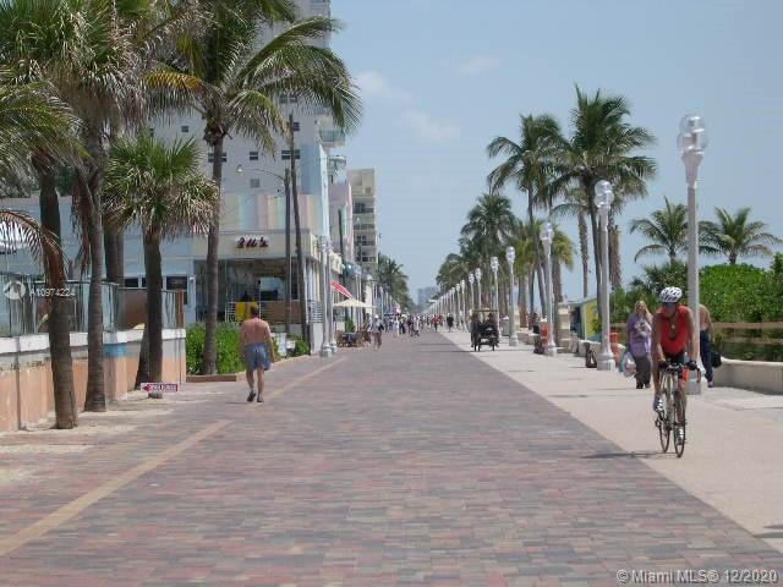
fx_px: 2579
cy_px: 294
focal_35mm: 114
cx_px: 392
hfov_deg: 17.3
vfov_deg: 13.0
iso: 100
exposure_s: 1/96.7
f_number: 13.4
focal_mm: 24
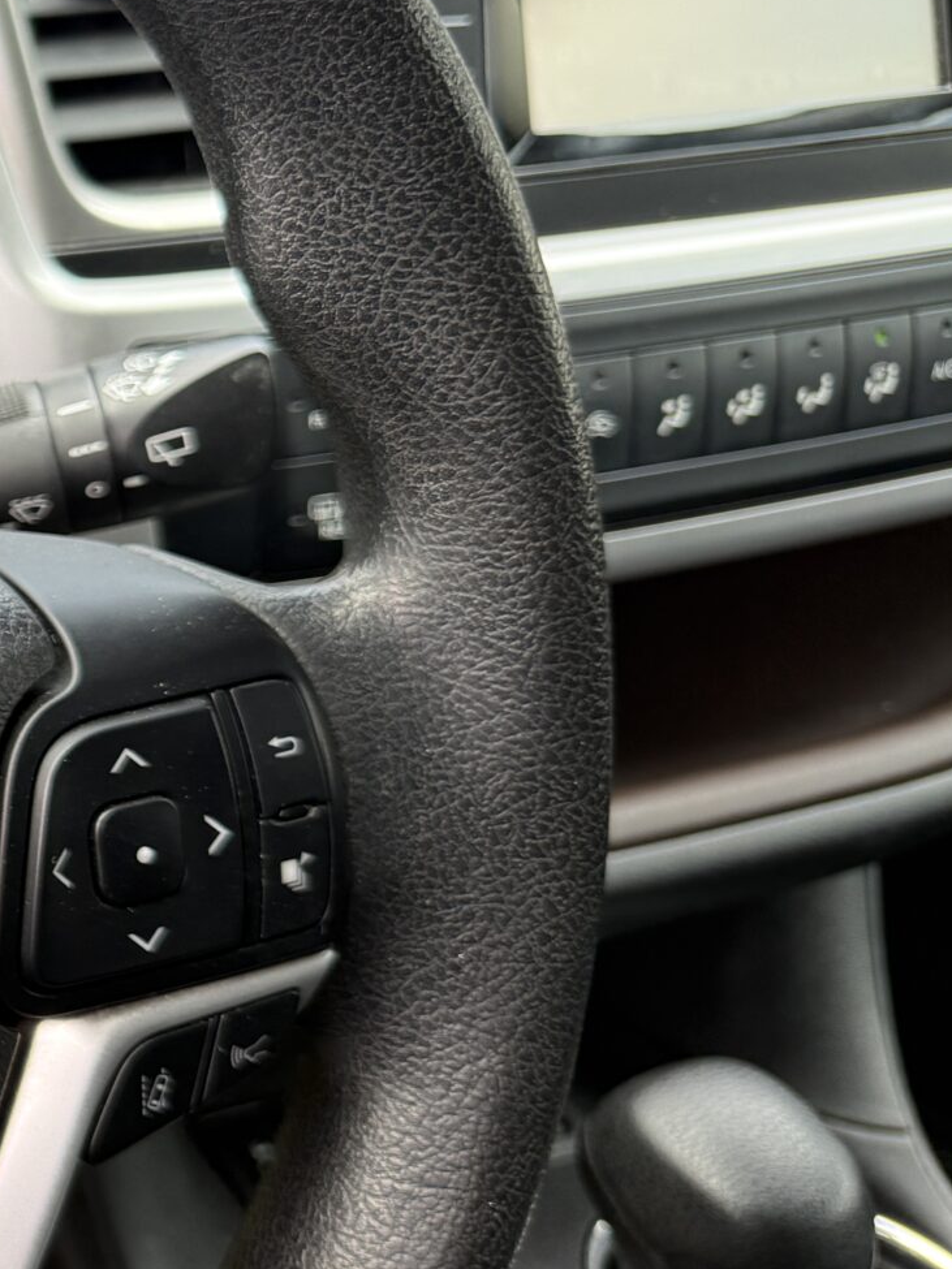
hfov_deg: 18.7
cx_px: -698
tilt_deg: -33.7
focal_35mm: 63
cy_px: 668
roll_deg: -5.9
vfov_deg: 30.7
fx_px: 2311
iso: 125
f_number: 1.78
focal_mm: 6.76
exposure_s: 1/231
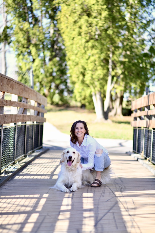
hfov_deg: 16.1
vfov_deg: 23.9
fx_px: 549
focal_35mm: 85
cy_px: 116
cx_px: 78
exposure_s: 1/640
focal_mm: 85
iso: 100
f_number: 1.8
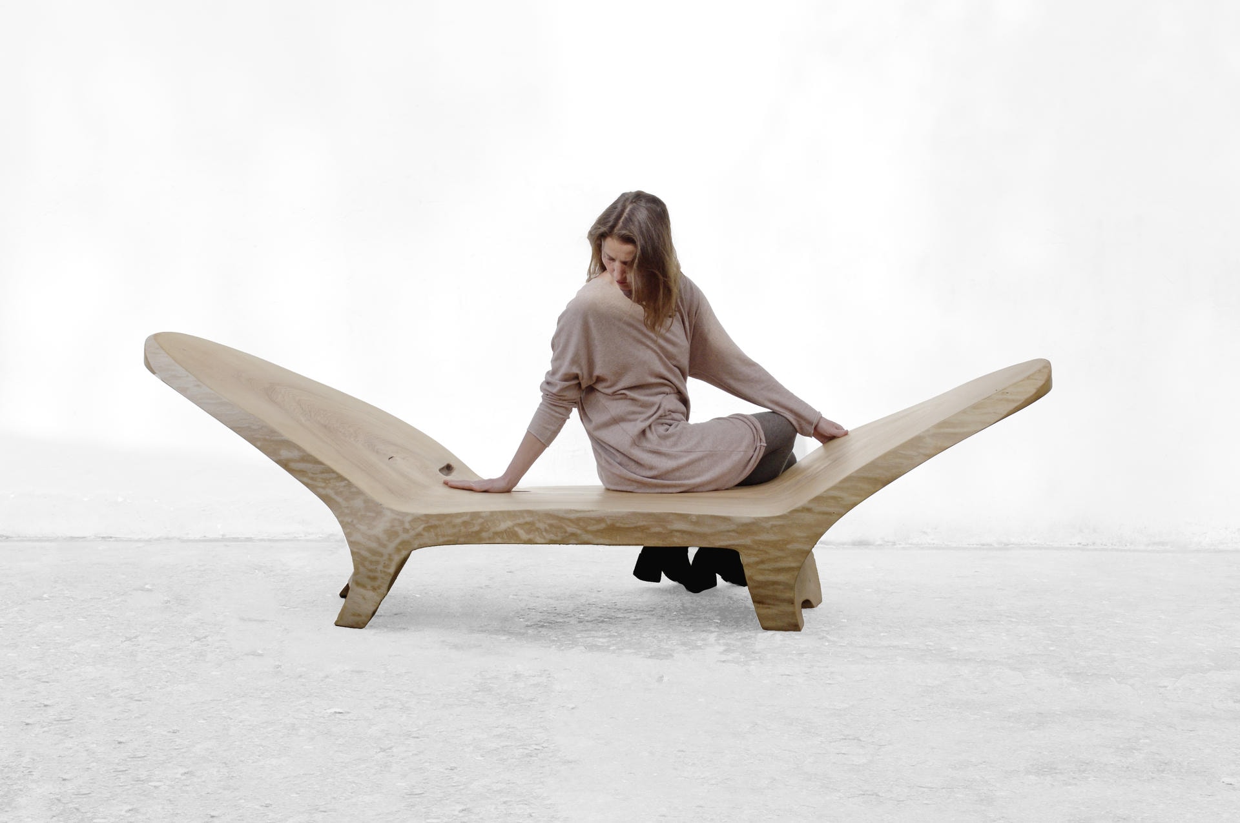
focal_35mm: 52
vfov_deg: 25.7
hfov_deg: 37.9
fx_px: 1806
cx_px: 620
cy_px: 412
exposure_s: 1/400
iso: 200
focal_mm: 35
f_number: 10
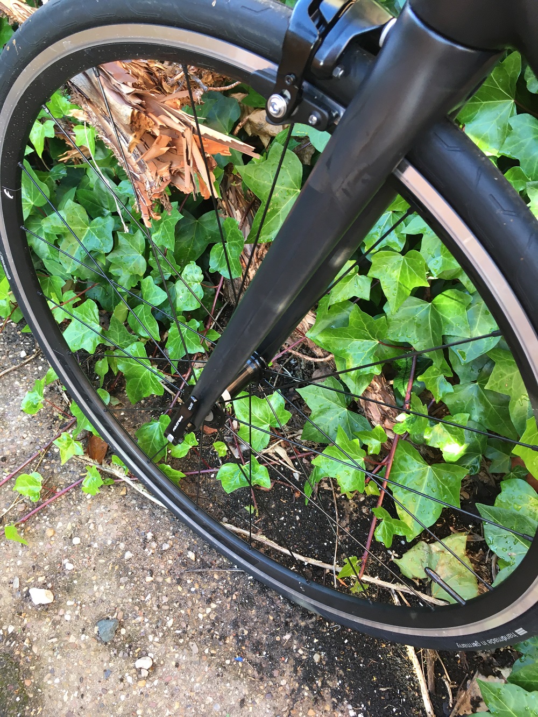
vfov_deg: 61.7
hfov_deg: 48.2
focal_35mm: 29
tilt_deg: -52.7
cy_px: 358
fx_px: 601
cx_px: 269
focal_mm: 4.15
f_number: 2.2
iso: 32
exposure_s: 1/33
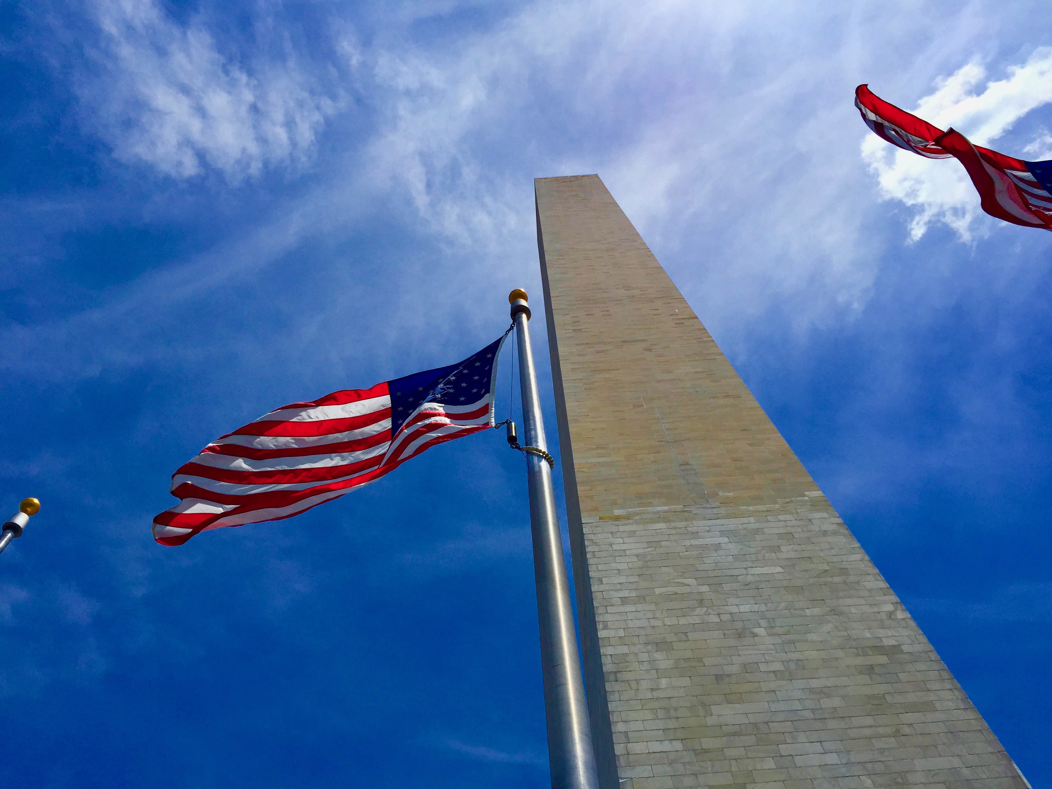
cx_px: 526
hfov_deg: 61.7
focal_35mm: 29
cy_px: 394
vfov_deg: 48.2
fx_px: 881
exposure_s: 1/6623
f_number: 2.2
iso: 32
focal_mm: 4.15
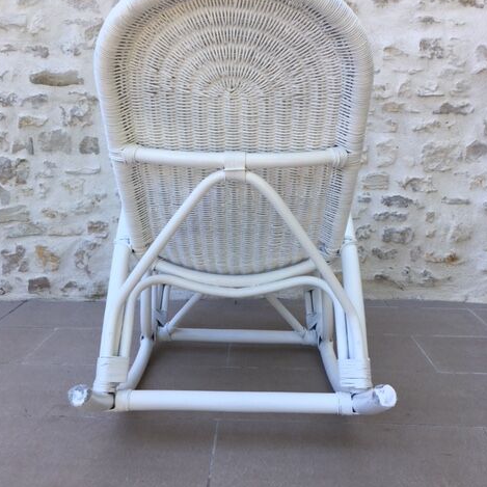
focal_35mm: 35
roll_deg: -0.9
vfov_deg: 47.1
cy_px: 208
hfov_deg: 47.2
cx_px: 242
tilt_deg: -6.8
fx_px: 557
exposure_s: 1/222
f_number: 2.2
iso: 25
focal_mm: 4.15
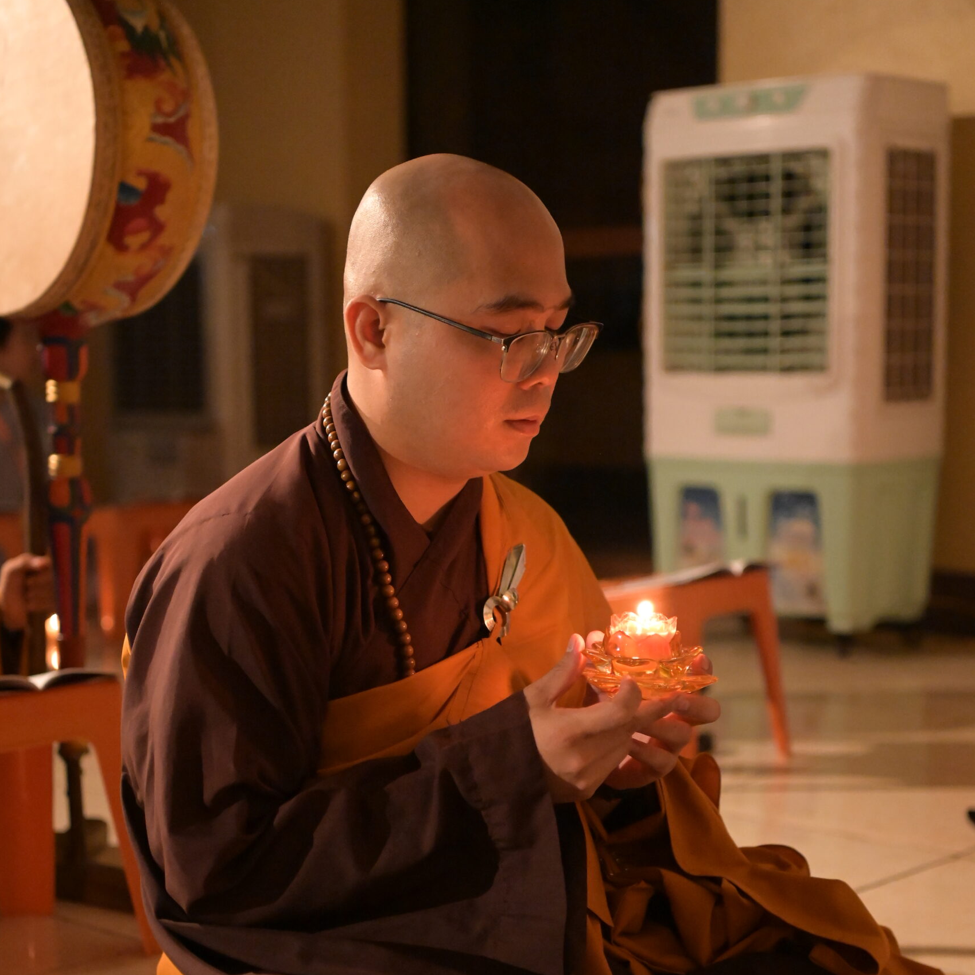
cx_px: 487
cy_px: 662
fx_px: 2039
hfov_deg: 26.9
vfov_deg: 26.7
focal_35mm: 64
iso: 10000
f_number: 2.8
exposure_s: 1/100
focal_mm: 50
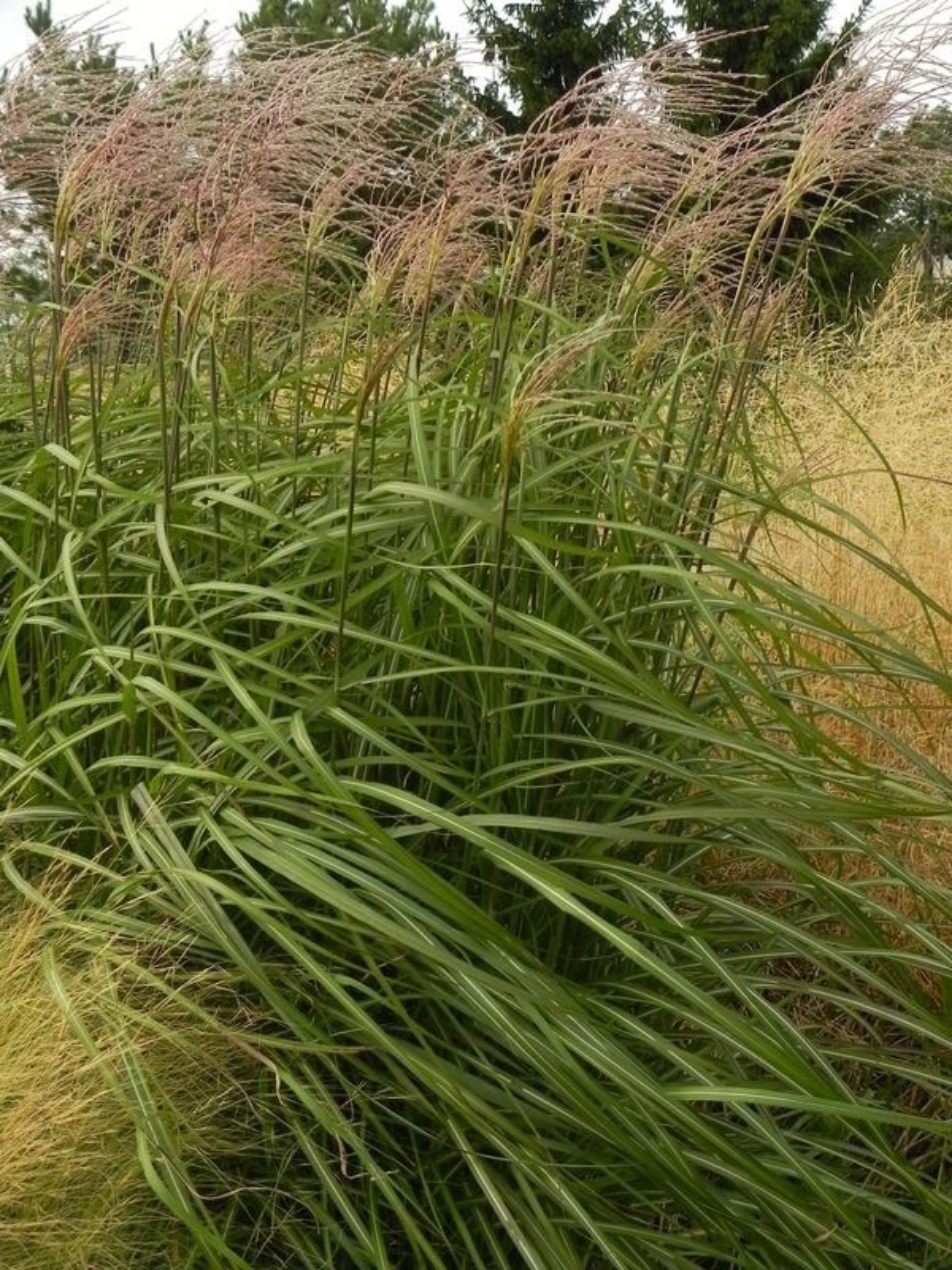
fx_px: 1357
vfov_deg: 50.1
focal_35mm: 37
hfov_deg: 38.7
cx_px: 476
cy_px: 635
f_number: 3.5
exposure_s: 1/500
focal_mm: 6.6
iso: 160
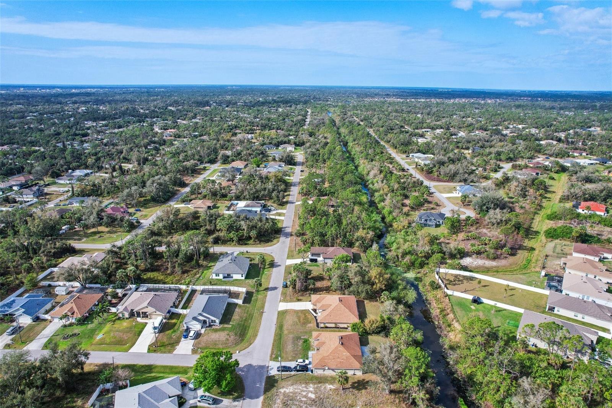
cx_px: 306
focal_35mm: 22
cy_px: 204
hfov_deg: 78.6
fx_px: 374
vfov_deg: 57.2
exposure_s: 1/2000
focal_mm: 8.4
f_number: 2.8
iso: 120
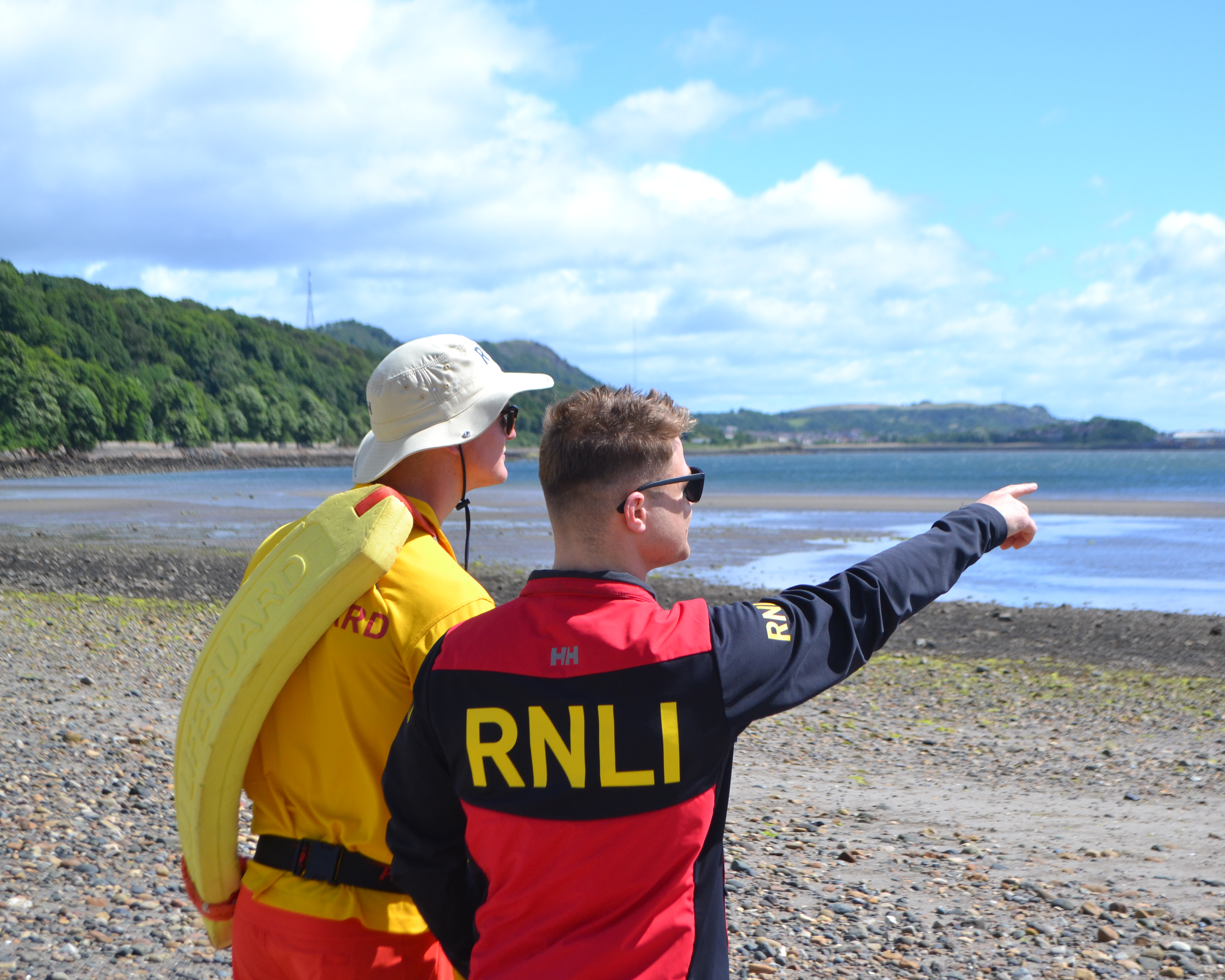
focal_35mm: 60
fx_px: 2160
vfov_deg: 25.6
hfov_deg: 31.6
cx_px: 732
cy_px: 493
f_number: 5.6
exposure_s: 1/1600
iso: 400
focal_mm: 35
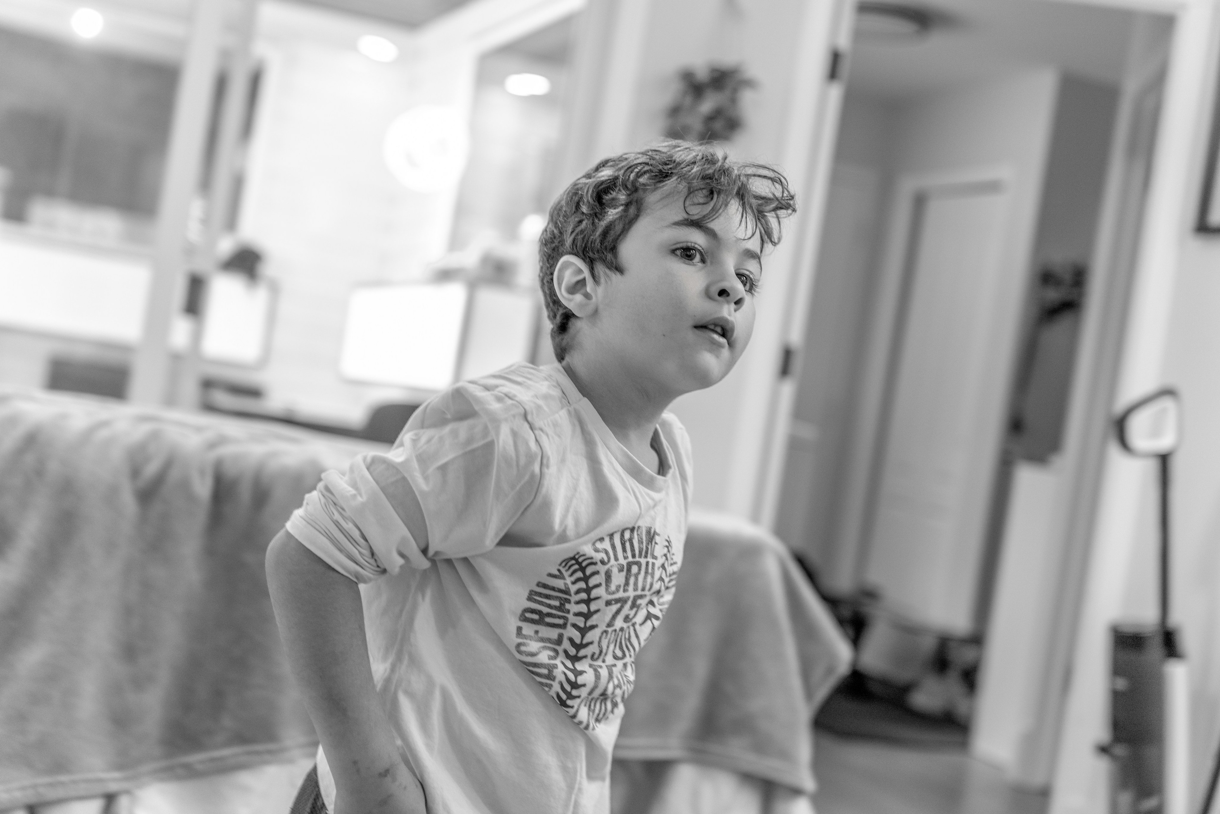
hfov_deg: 40.3
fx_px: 1661
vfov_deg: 27.5
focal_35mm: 49
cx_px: 610
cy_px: 407
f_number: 2.8
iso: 2000
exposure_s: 1/160
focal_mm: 49
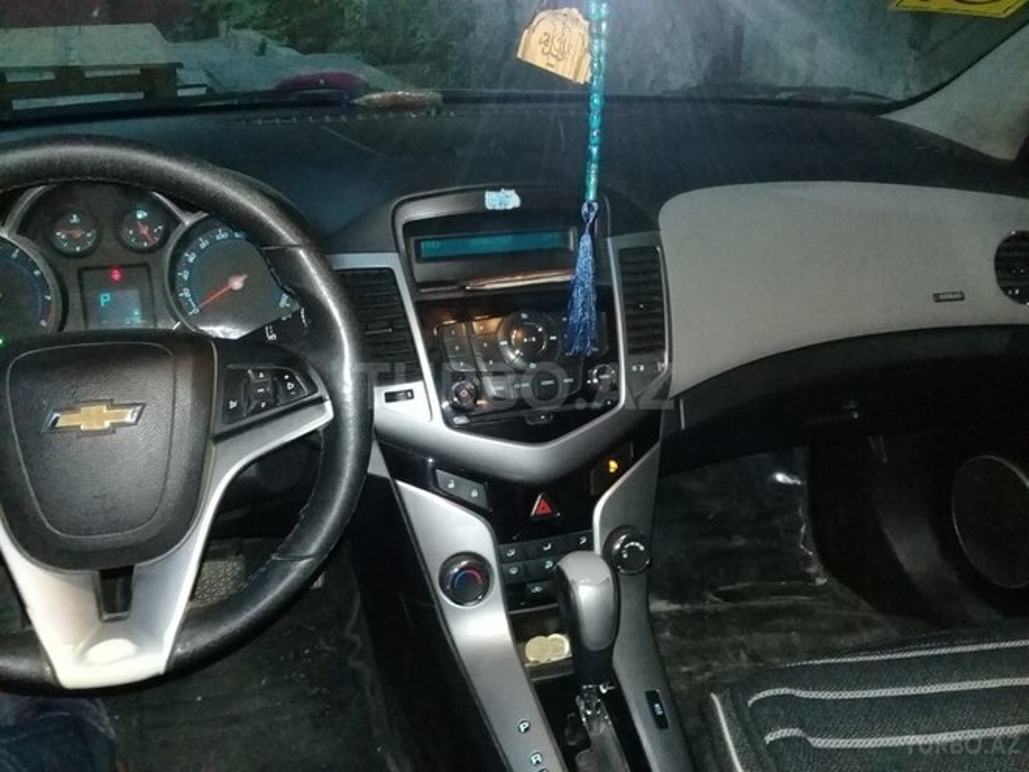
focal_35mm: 31
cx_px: 514
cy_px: 386
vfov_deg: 45.4
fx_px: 922
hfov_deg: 58.4
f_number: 2.2
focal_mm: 3.3
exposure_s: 1/33
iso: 640
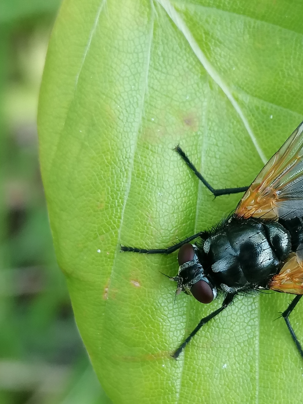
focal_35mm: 103
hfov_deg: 14.2
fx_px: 1202
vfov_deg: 19.0
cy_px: 266
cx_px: 274
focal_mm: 3.95
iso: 64
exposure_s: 1/60
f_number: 1.8
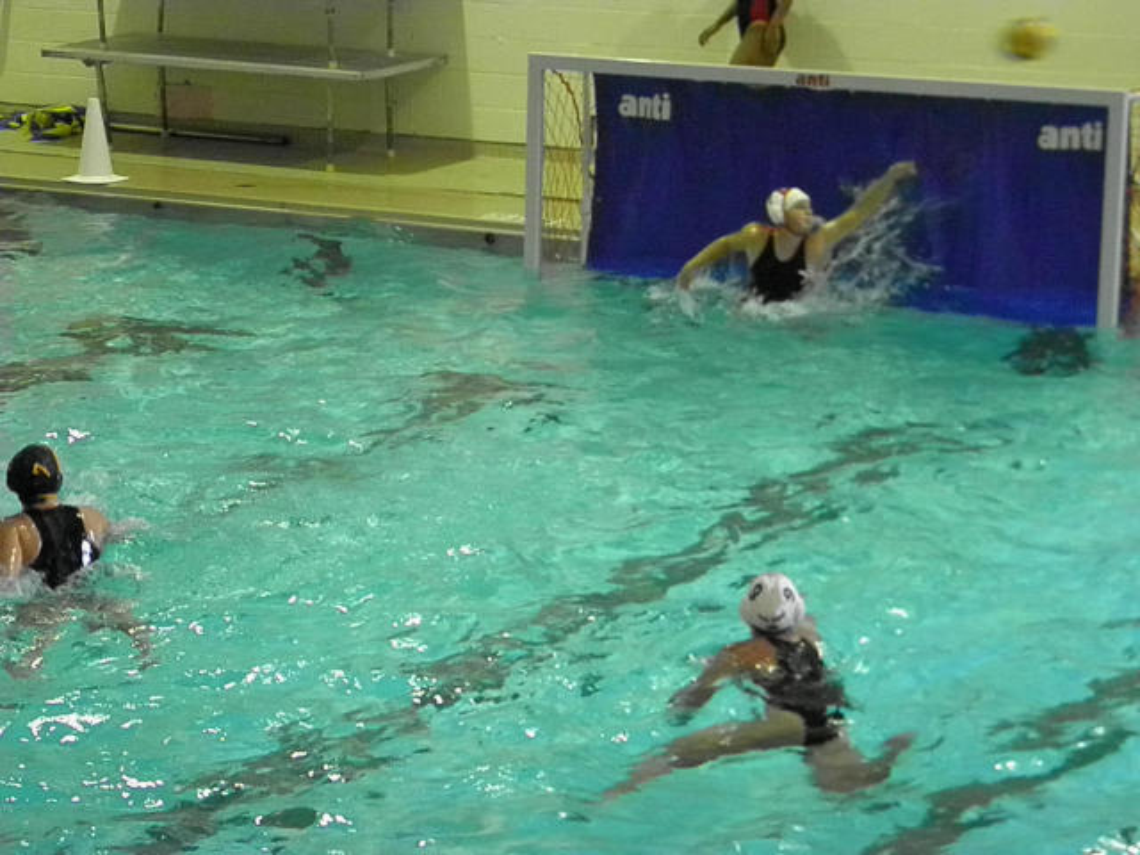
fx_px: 3491
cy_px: 428
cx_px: 570
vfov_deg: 14.0
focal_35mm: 106
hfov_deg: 18.5
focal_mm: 19
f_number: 4.7
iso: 1600
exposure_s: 1/50
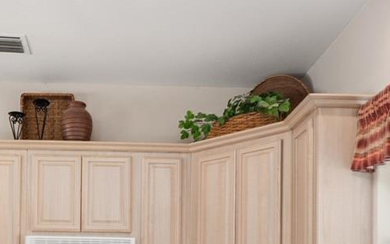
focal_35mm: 47
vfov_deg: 24.6
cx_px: 119
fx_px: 500
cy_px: 298
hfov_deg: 41.9
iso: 400
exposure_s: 1/8
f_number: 7.1
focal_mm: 14
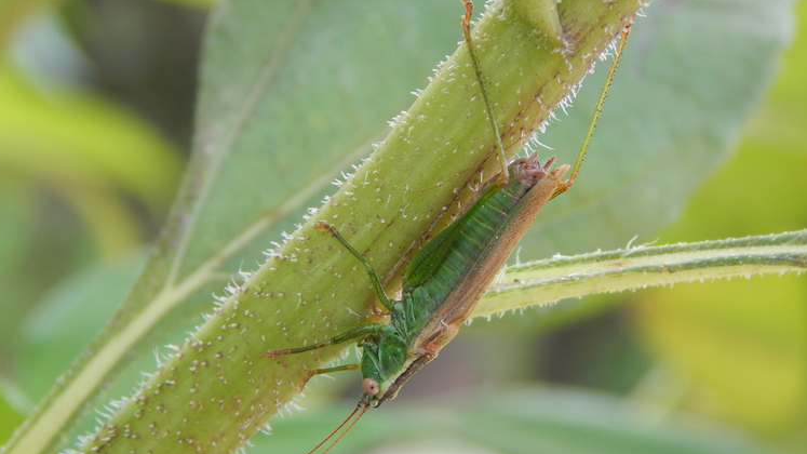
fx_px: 3488
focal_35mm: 163
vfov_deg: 7.4
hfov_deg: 13.2
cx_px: 409
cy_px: 292
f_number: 4.8
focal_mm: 23.4
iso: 125
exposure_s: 1/100
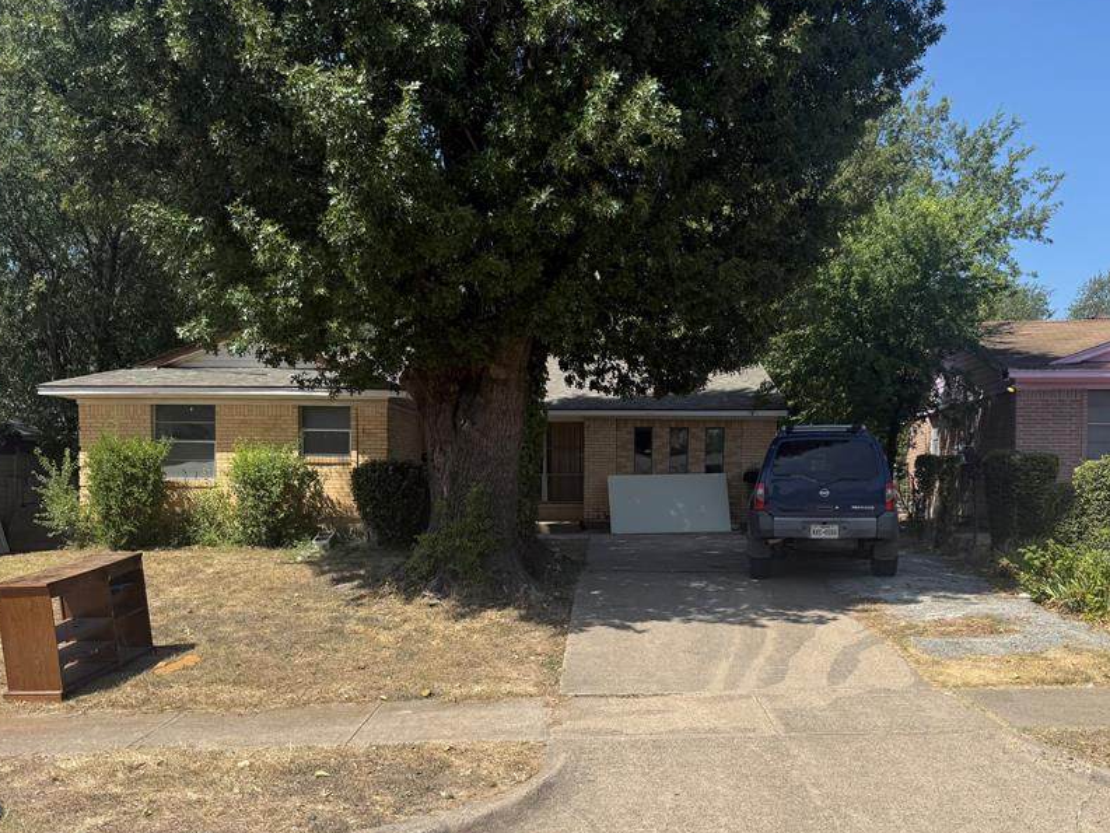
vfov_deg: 45.1
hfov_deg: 58.2
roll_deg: -0.6
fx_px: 994
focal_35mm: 31
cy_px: 517
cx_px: 606
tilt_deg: -2.4
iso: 80
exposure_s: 1/3953
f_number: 1.78
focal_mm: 6.76
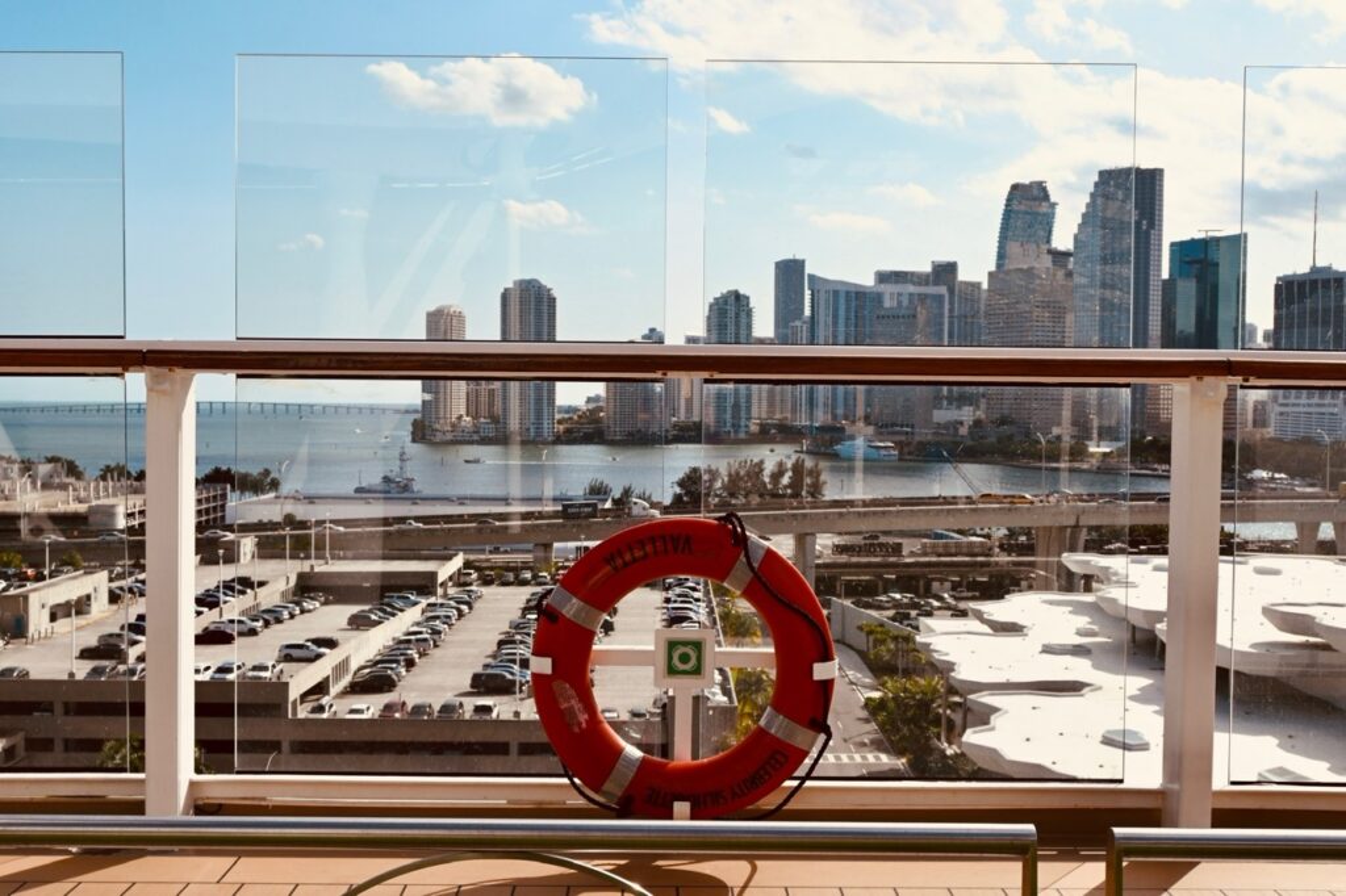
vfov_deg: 35.5
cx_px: 673
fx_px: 1402
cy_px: 448
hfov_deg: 51.3
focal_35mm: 38
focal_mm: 25
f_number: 8
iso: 100
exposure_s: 1/500
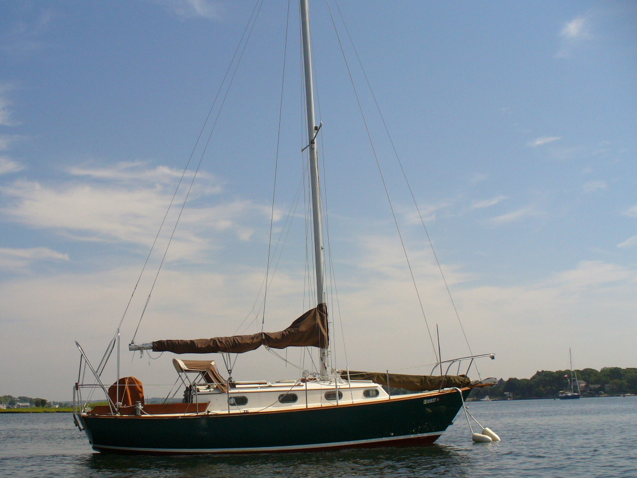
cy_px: 284
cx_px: 259
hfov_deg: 41.9
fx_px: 828
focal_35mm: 45
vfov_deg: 32.1
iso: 100
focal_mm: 6.1
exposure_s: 1/640
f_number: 5.6
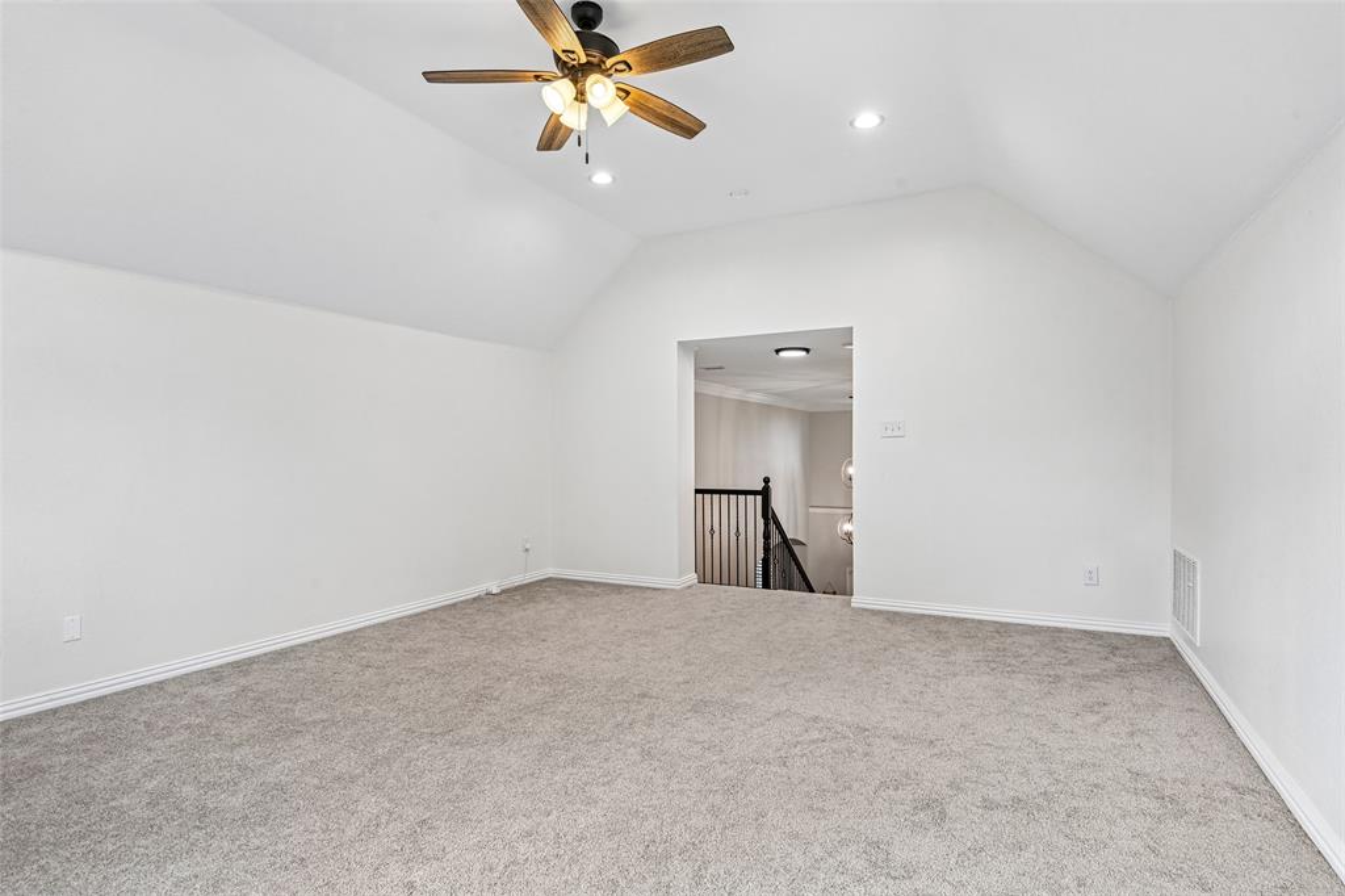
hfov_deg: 90.0
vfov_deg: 67.3
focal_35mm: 18
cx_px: 672
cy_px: 448
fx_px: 672
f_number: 8
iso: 400
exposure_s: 1/40
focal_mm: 18
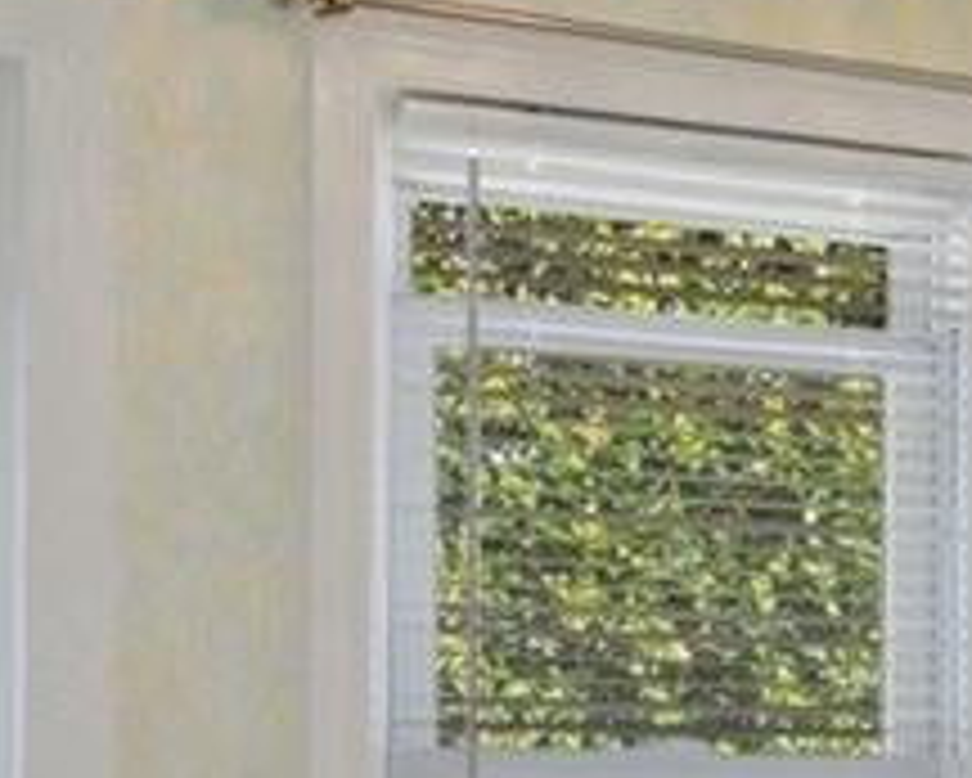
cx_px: 1832
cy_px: 890
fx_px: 3396
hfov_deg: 14.1
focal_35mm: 118
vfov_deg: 12.8
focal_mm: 17
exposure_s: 1/2
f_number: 8
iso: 320
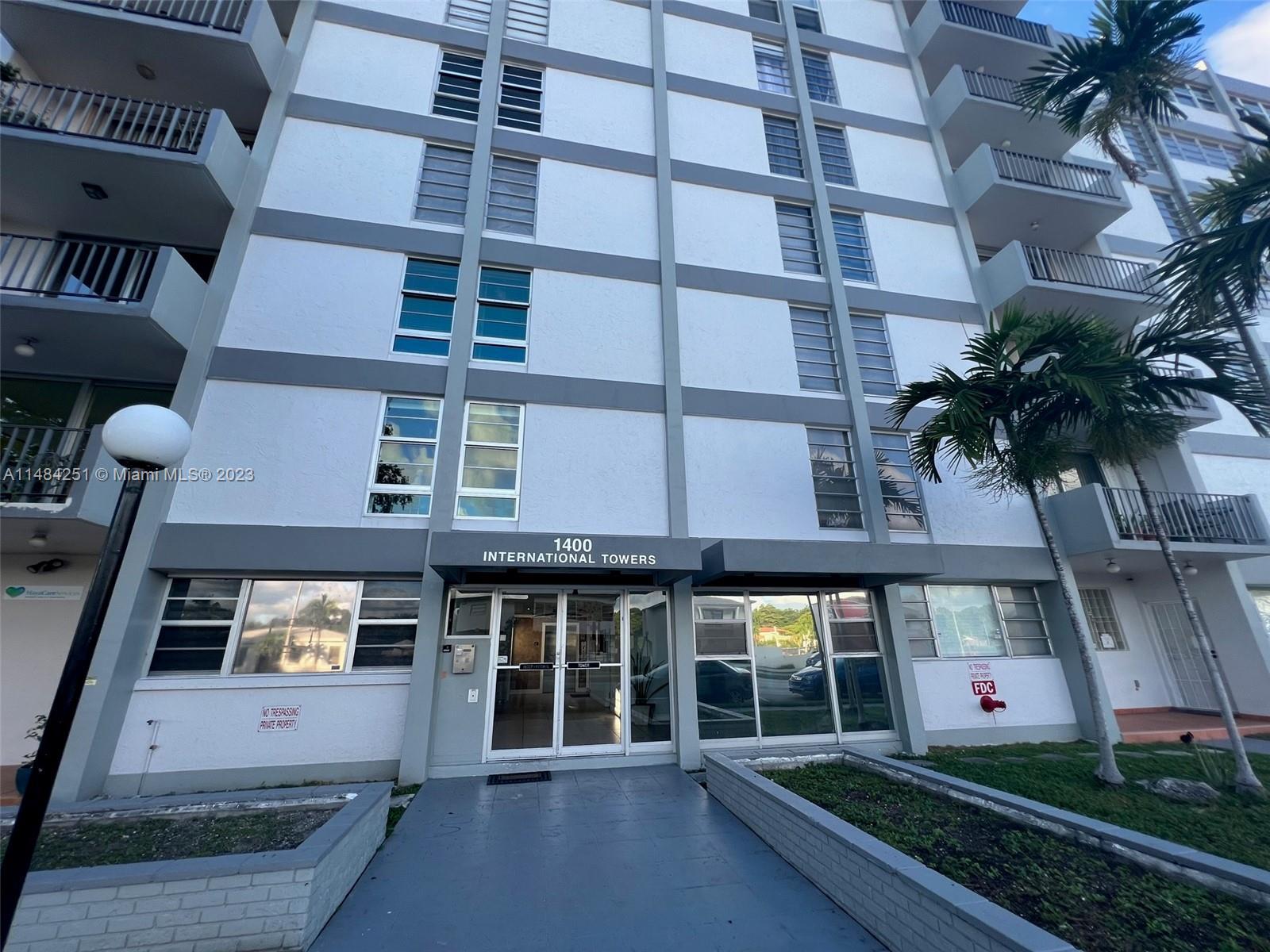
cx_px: 635
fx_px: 477
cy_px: 476
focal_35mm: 13
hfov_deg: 106.2
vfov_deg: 89.9
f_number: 1.8
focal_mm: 1.57
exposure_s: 1/310
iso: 32
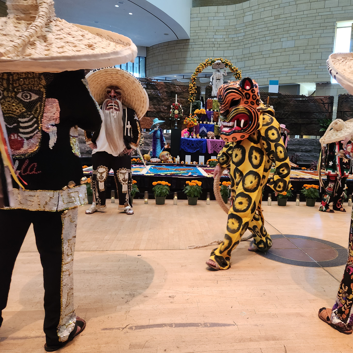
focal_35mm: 28
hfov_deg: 56.3
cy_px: 178
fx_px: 323
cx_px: 229
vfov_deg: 57.3
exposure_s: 1/120
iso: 640
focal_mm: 5.4
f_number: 1.8
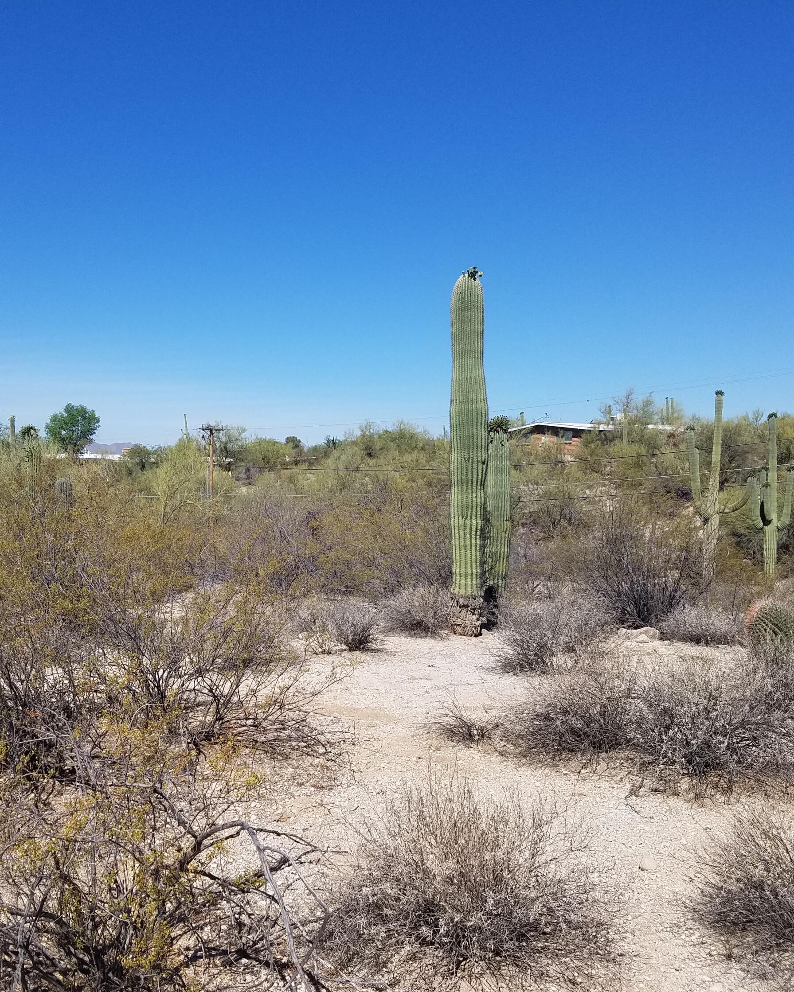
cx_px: 296
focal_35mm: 34
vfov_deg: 52.8
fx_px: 999
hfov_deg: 43.0
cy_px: 497
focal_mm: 4.2
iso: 50
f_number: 1.7
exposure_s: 1/4208
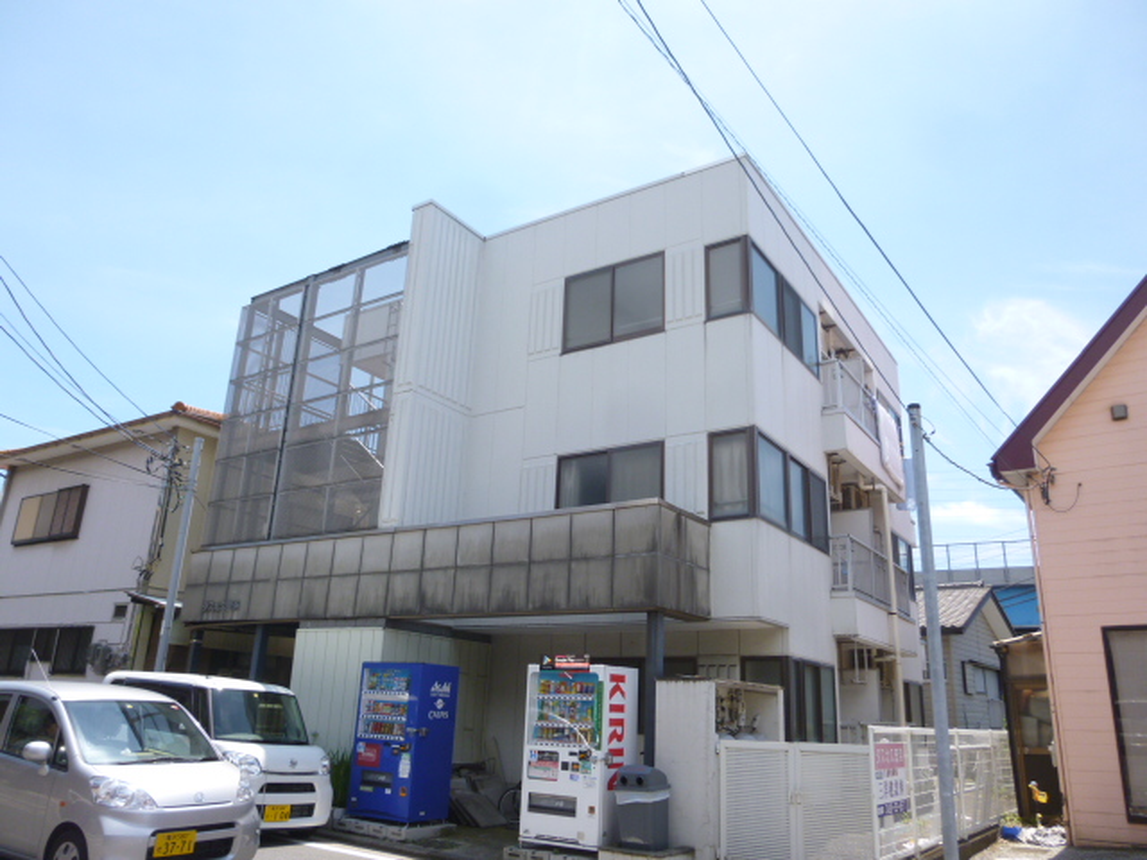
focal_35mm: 25
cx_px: 574
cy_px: 430
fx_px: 828
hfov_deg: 69.4
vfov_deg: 54.9
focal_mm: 4.5
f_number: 3.1
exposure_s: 1/500
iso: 100
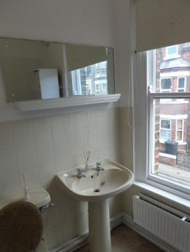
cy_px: 136
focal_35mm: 26
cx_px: 100
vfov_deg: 67.2
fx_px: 190
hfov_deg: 53.1
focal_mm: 4.3
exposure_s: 1/125
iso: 80
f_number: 3.1
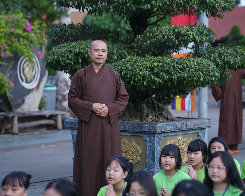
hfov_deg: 17.0
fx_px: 819
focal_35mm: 113
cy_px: 98
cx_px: 132
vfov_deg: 13.6
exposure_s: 1/80
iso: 250
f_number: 2.8
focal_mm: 100
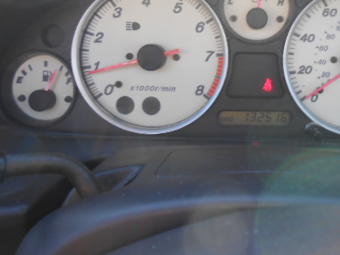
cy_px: 53
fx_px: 413
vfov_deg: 33.4
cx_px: 258
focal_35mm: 42
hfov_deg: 43.3
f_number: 3.5
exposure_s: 1/30
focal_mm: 4.6
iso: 80
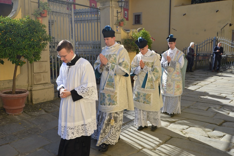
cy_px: 78
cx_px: 117
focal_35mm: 35
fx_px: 228
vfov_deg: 37.9
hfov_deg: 54.4
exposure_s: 1/500
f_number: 11
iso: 400
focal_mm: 35
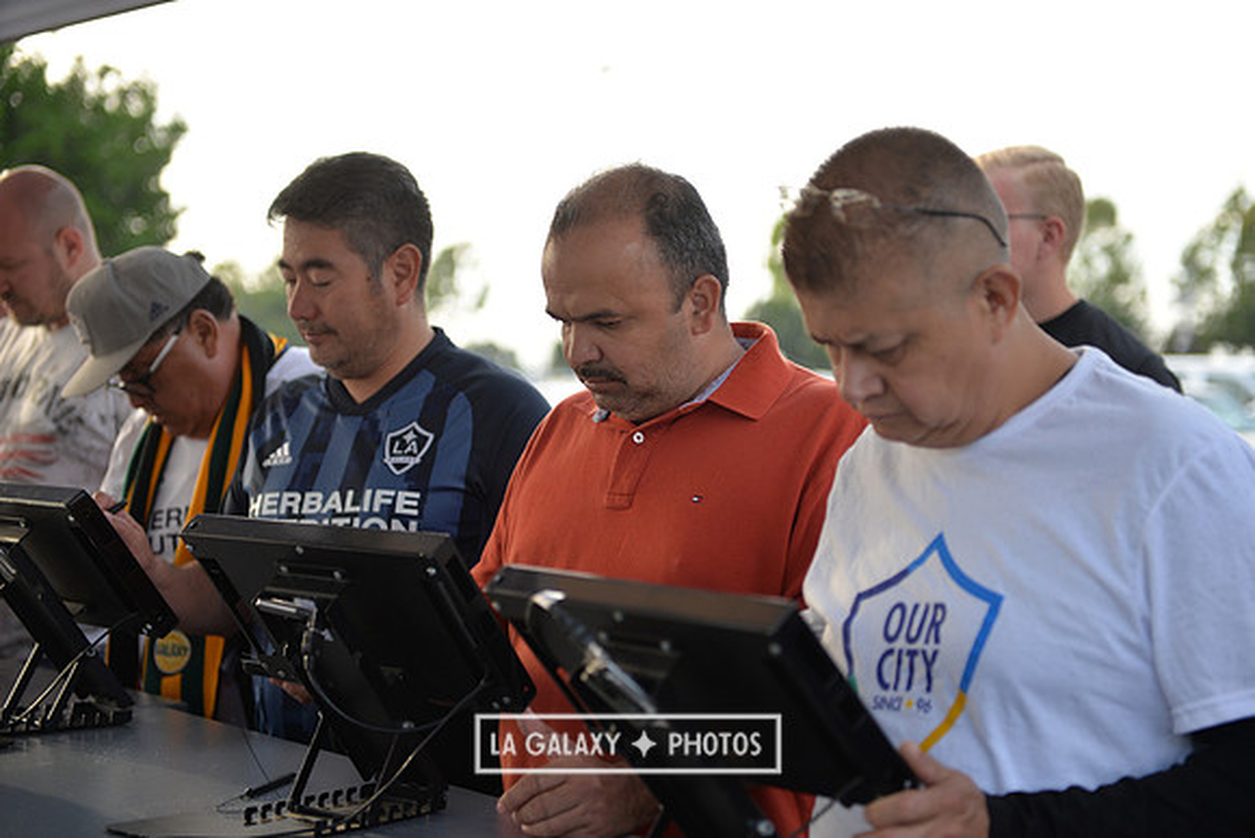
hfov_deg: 28.8
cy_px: 419
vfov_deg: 19.5
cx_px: 628
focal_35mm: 70
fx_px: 2441
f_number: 2.8
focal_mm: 70
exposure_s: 1/640
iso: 400
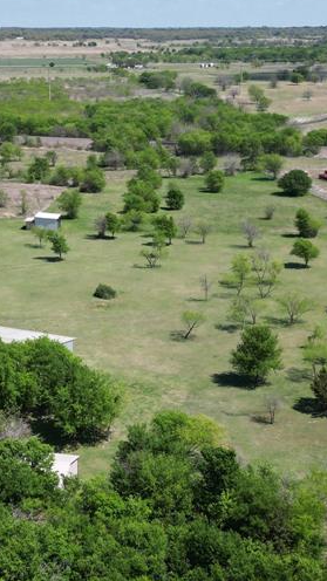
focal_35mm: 54
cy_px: 376
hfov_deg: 22.1
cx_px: 105
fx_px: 832
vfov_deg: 38.2
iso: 110
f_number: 1.7
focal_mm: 6.72
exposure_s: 1/2500
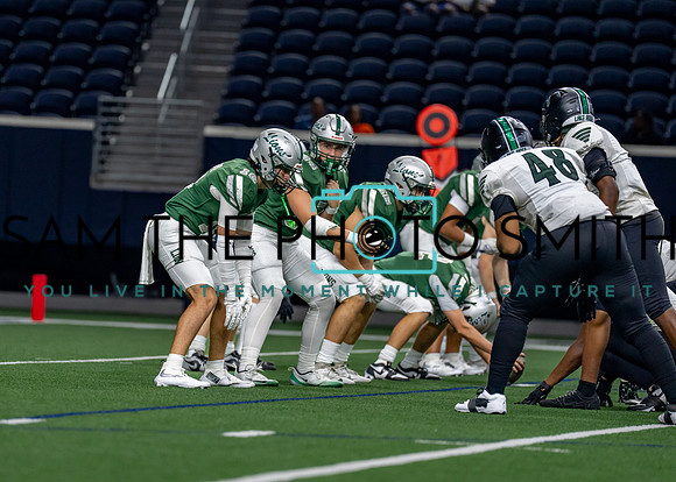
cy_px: 231
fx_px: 5523
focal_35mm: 288
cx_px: 249
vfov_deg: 5.0
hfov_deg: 7.0
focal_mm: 200
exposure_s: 1/1000
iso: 1250
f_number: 2.8
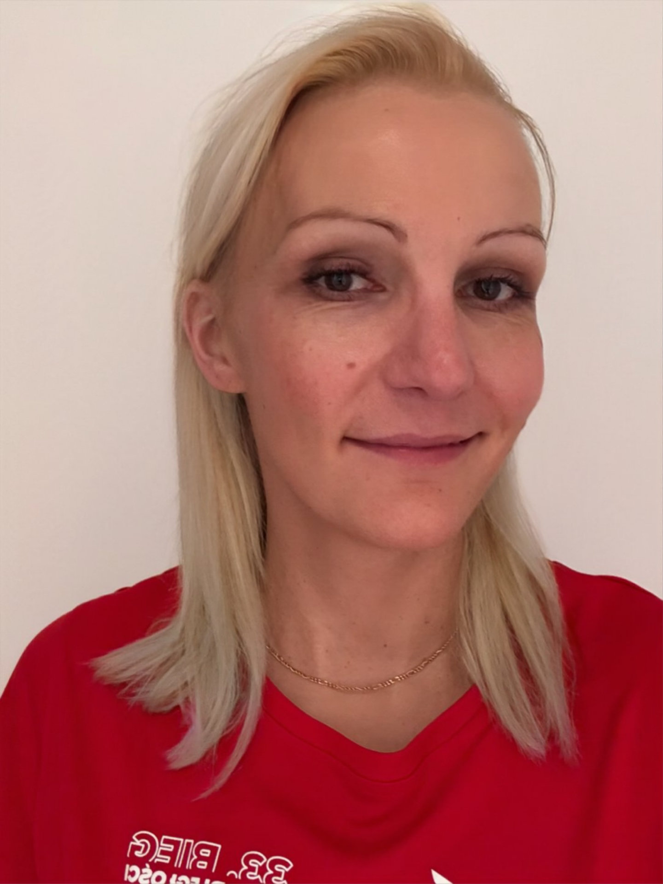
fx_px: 766
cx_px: 332
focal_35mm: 30
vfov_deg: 60.0
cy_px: 442
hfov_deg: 46.8
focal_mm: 2.7
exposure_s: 1/33
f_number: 1.9
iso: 320
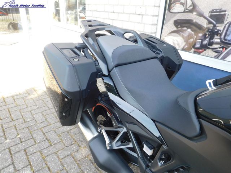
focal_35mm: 25
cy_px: 86
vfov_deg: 54.9
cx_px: 116
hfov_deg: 69.4
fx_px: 167
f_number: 3.1
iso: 125
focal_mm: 4.5
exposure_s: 1/125
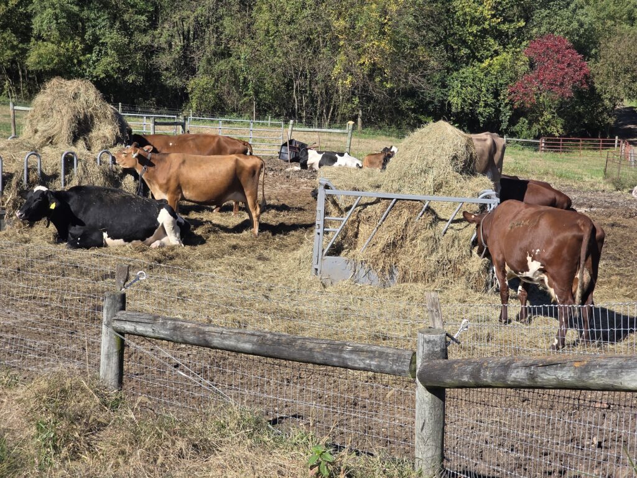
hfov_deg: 28.2
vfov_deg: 21.3
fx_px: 1270
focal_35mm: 69
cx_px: 318
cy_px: 239
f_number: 2.4
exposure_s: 1/1513
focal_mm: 7.9
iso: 50
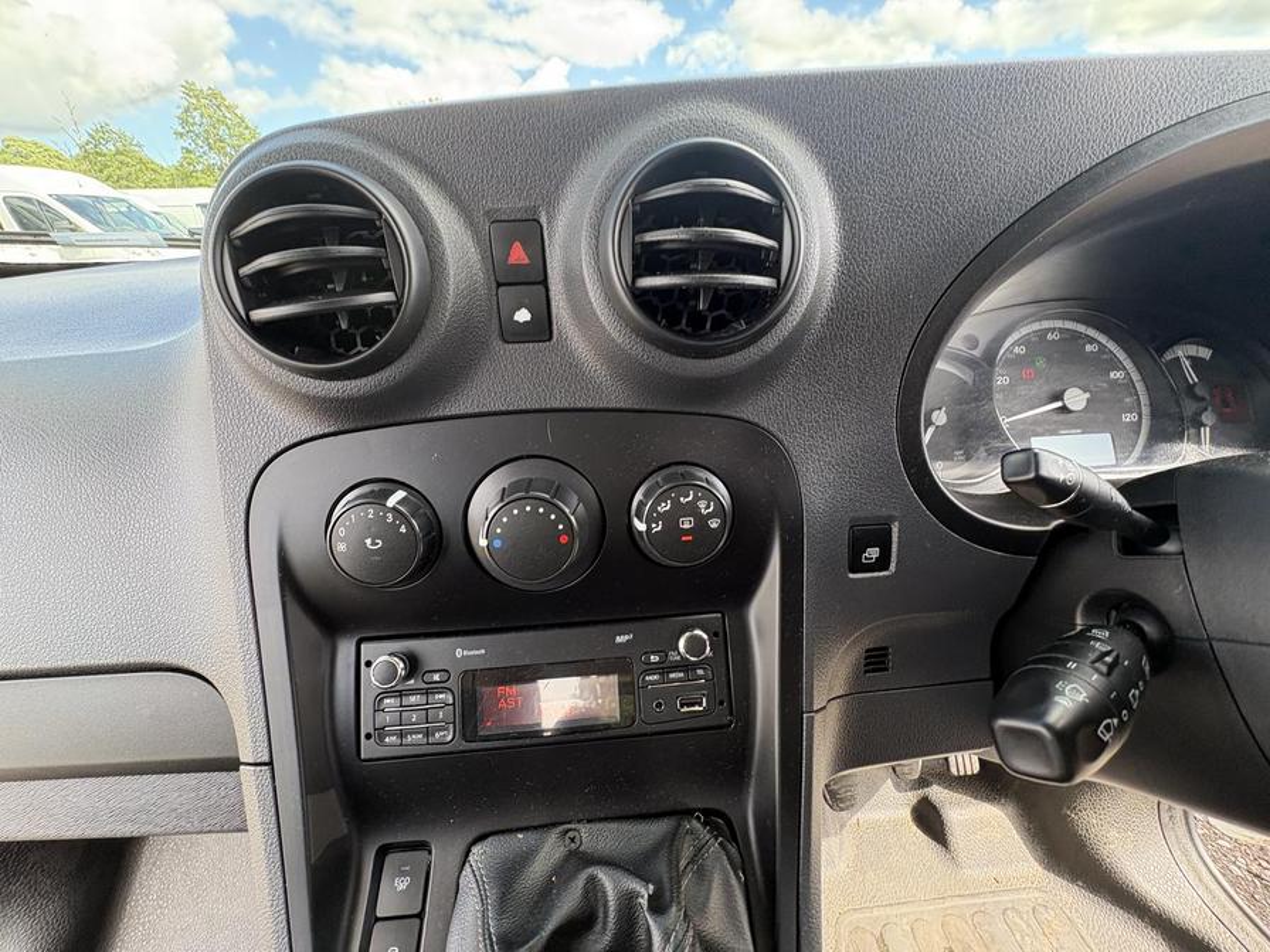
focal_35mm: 14
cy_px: 476
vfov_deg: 85.7
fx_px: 514
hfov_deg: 102.1
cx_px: 635
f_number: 2.2
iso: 160
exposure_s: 1/99
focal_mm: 2.22
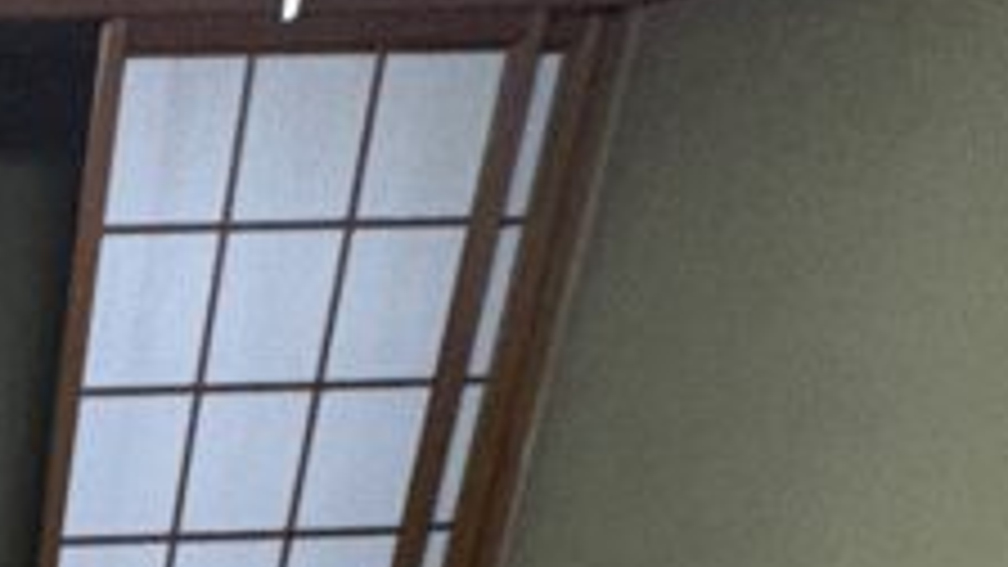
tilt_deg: -29.7
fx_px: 1764
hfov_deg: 24.8
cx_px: -490
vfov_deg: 13.1
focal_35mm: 66
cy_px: 1415
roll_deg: -0.2
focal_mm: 2.22
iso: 640
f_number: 2.2
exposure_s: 1/60
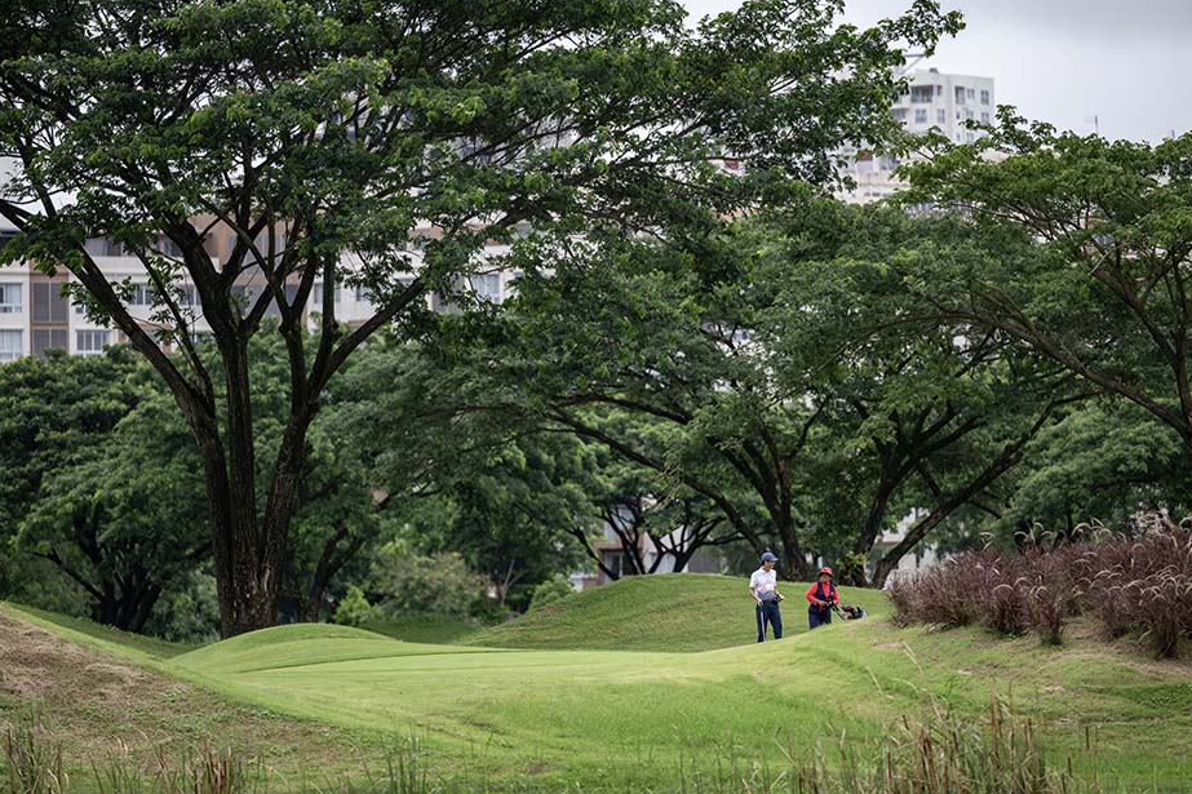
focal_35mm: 208
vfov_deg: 6.6
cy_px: 395
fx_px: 6885
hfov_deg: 9.9
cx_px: 588
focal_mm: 200
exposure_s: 1/1600
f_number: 2.8
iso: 560
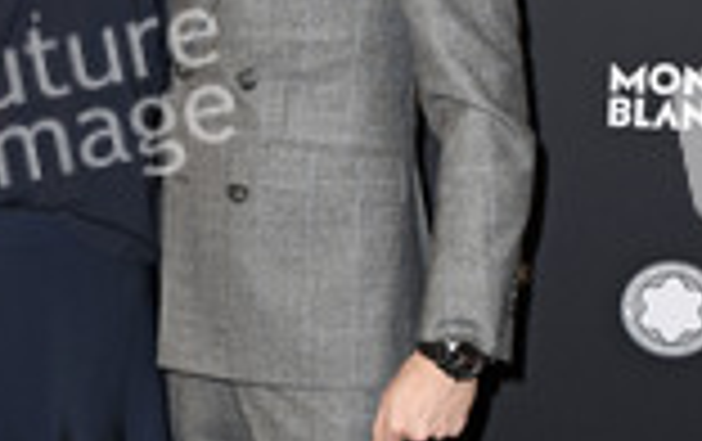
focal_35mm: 94
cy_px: 342
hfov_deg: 21.8
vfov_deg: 13.9
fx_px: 1801
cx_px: 135
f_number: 6.3
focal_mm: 24
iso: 400
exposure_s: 1/125
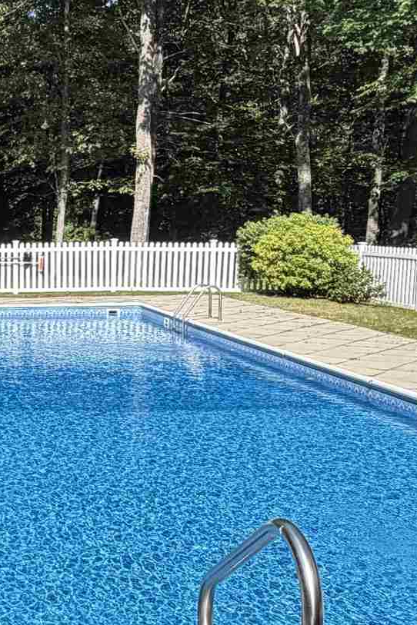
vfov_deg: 36.2
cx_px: -102
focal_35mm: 55
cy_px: 331
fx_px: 956
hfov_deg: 22.4
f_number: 2.2
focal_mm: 2.22
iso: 40
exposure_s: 1/770
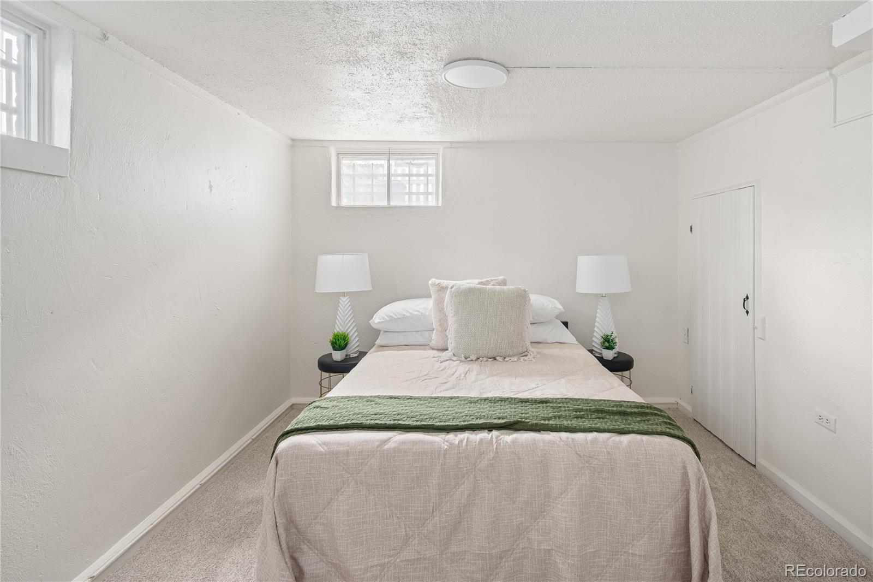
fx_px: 412
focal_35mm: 17
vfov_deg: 70.4
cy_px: 291
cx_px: 436
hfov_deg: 93.3
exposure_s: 1/80
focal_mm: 17
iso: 400
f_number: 8
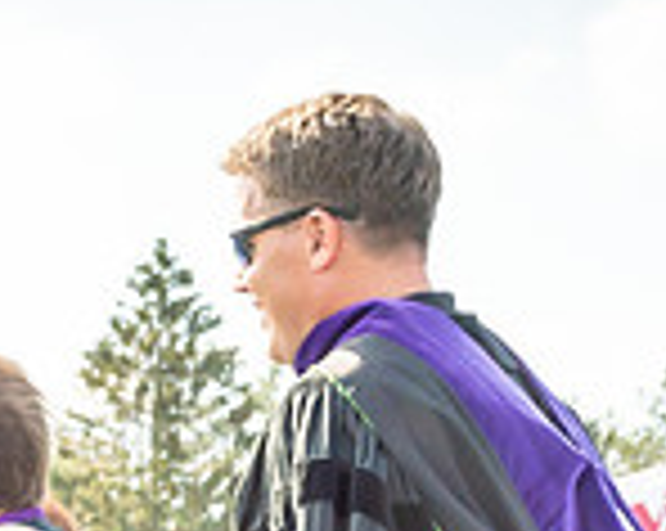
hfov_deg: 9.3
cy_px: 999
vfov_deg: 7.3
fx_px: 4055
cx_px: -74
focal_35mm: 206
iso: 200
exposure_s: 1/500
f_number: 7.1
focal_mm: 32
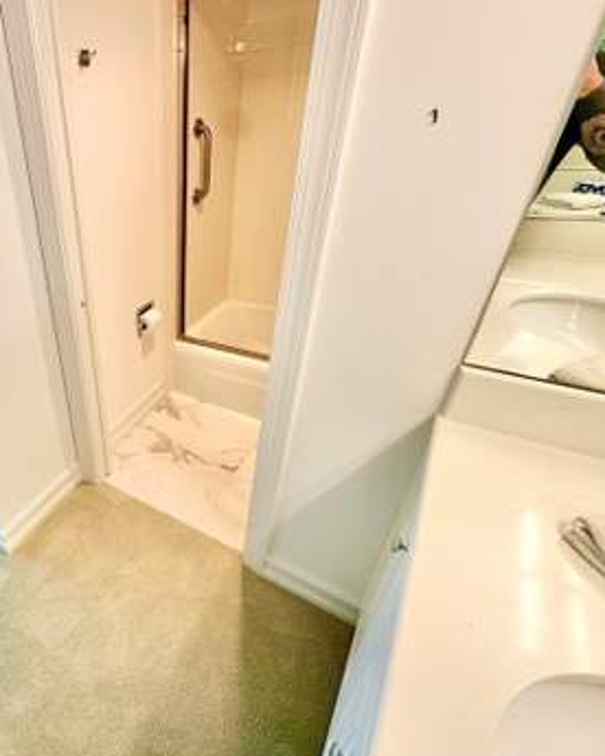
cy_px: 377
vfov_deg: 83.3
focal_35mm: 19
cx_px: 99
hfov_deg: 63.0
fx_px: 425
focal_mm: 2.22
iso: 125
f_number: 2.2
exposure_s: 1/120
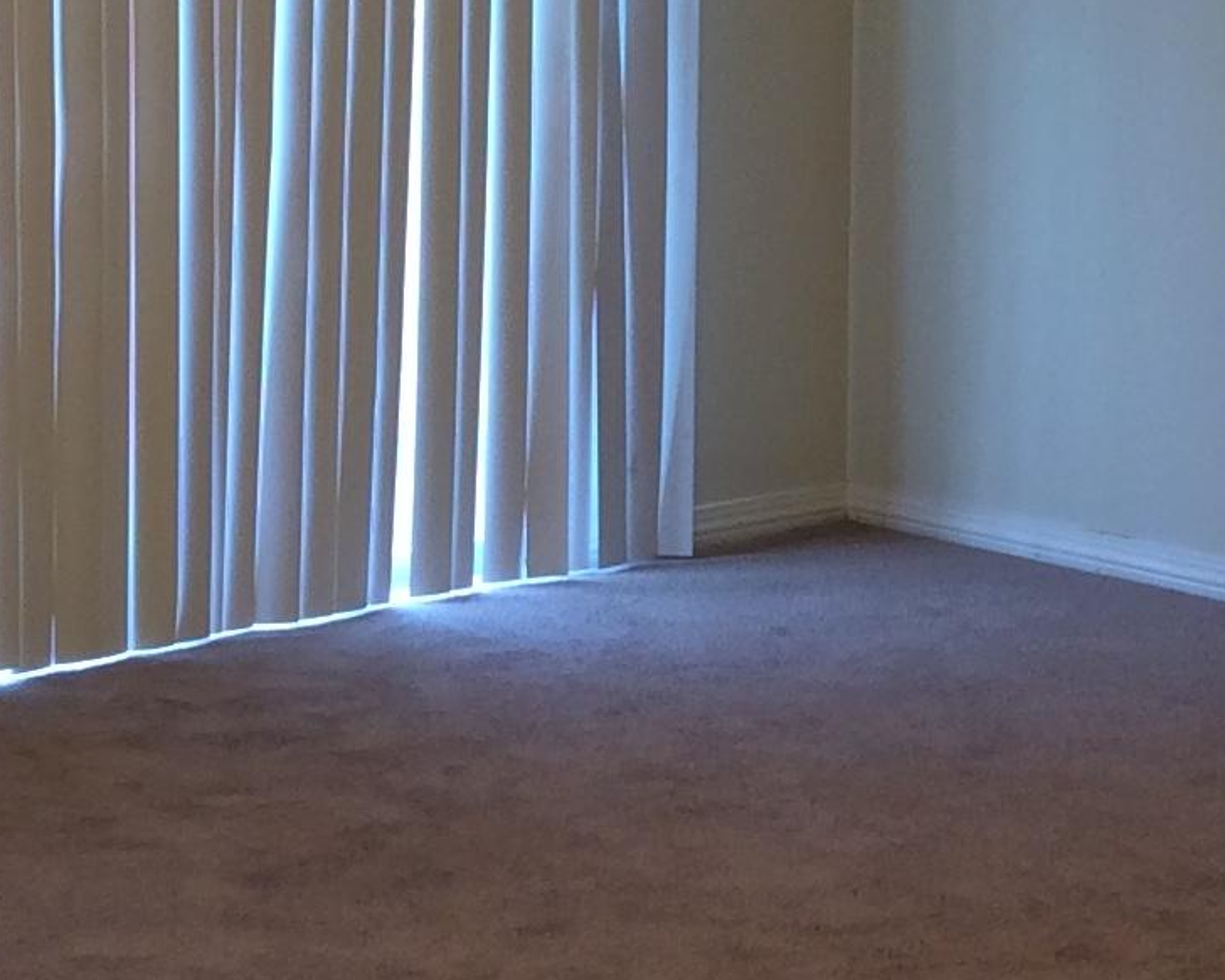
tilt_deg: -5.9
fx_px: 4026
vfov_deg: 13.8
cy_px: 166
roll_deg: +0.0
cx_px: 570
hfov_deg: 17.3
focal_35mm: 111
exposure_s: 1/24
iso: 40
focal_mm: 3.3
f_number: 2.4
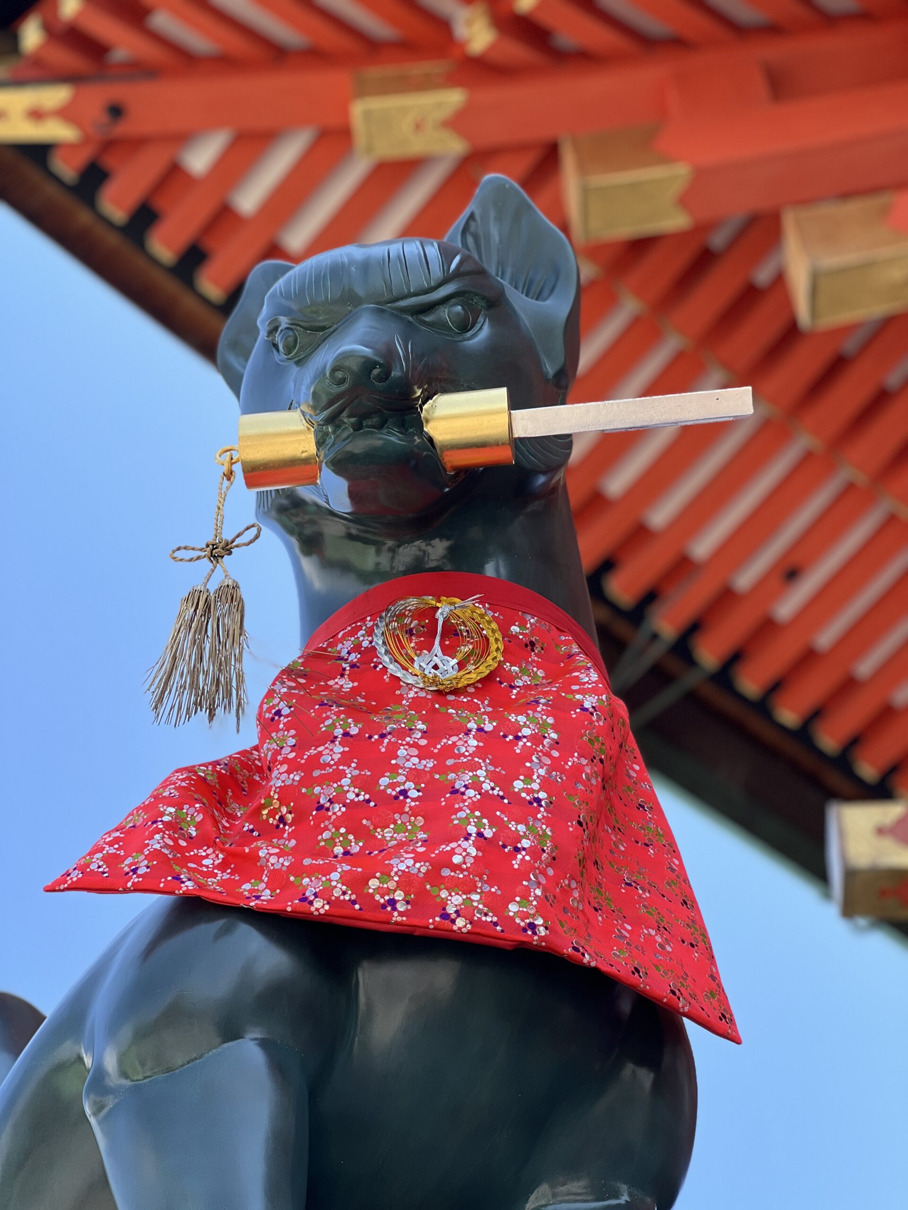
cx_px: 454
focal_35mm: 77
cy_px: 605
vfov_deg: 25.3
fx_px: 2693
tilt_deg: +50.6
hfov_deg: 19.1
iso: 25
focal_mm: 9
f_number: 2.8
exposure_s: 1/170
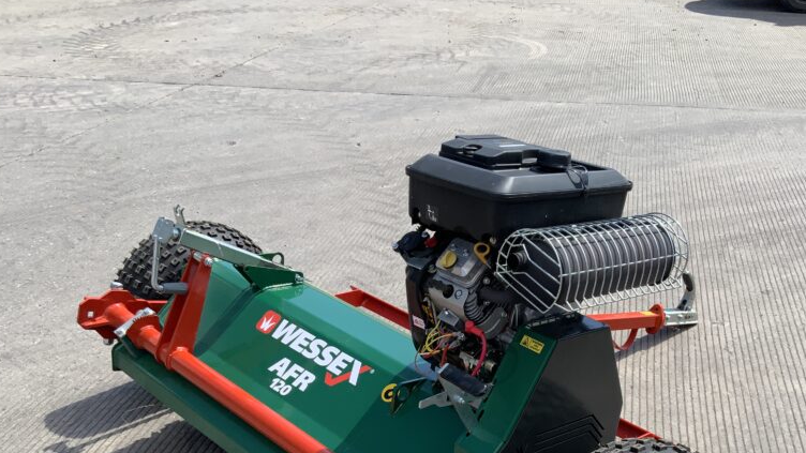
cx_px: 483
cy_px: 402
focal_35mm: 43
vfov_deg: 26.8
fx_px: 919
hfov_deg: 47.1
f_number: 1.8
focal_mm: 3
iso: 16
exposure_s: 1/1098
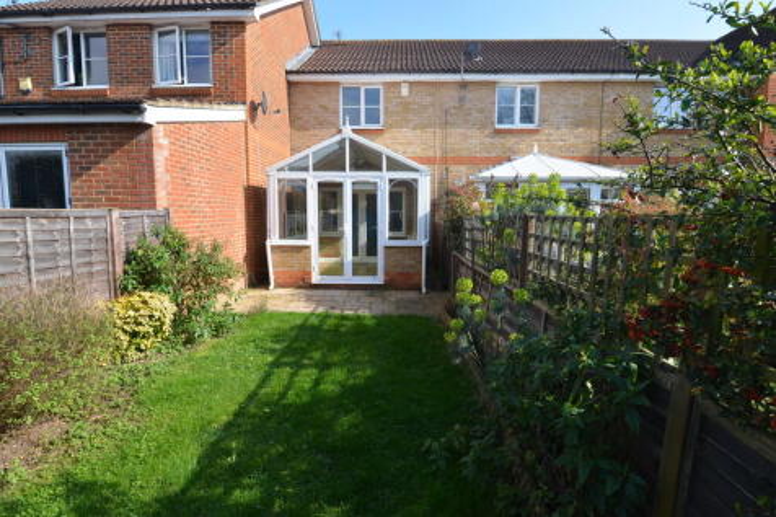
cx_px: 388
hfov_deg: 90.0
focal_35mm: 18
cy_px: 258
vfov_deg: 67.3
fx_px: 388
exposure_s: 1/200
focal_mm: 12
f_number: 7.1
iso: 200
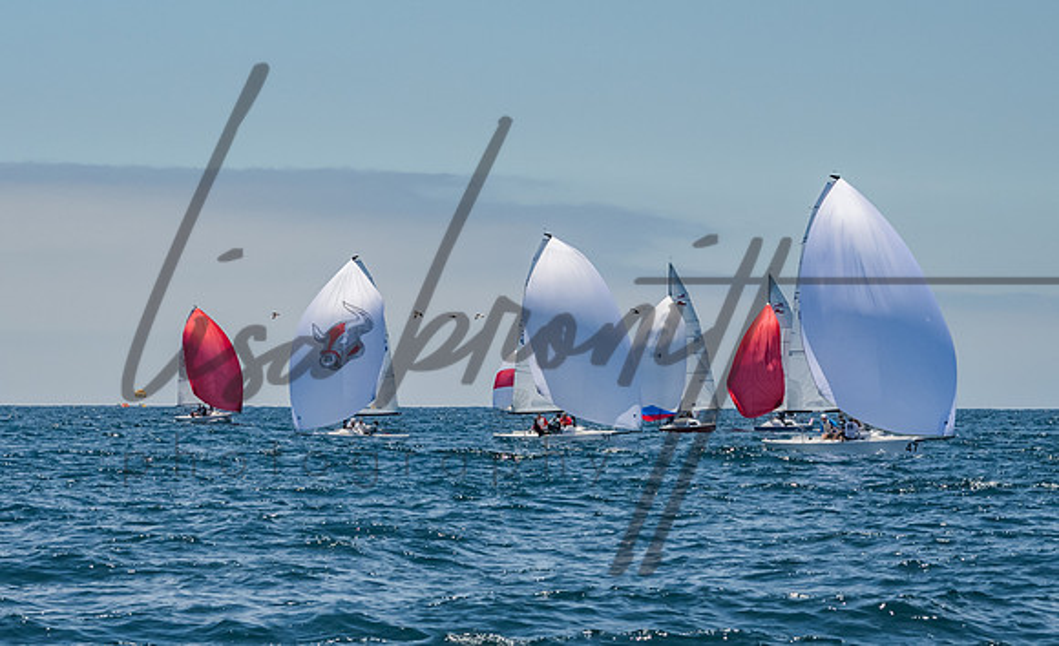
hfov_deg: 9.7
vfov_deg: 5.9
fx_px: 6241
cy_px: 294
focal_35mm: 218
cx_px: 413
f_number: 14
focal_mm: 116
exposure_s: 1/1600
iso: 640
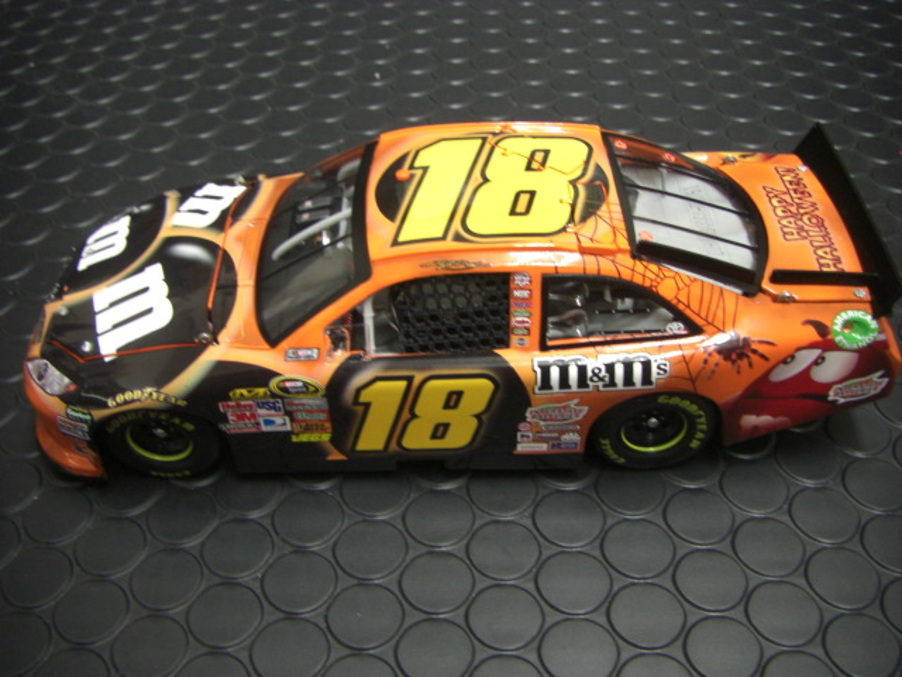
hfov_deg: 49.0
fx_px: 990
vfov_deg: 37.7
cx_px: 451
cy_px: 338
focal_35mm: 38
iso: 200
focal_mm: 6.3
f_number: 3.4
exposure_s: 1/15
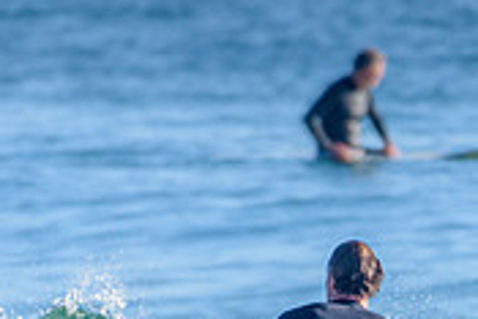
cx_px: 337
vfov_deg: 0.7
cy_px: 512
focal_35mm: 2029
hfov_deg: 1.0
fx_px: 26962
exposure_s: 1/2000
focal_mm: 500
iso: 280
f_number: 5.6
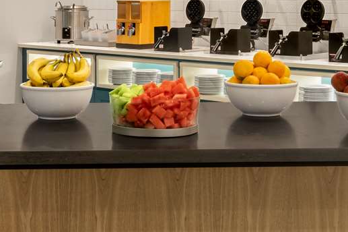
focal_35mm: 90
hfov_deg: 22.3
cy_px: -13
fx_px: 869
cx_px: 69
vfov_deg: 14.9
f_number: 8
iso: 400
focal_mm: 20.9
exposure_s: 1/5
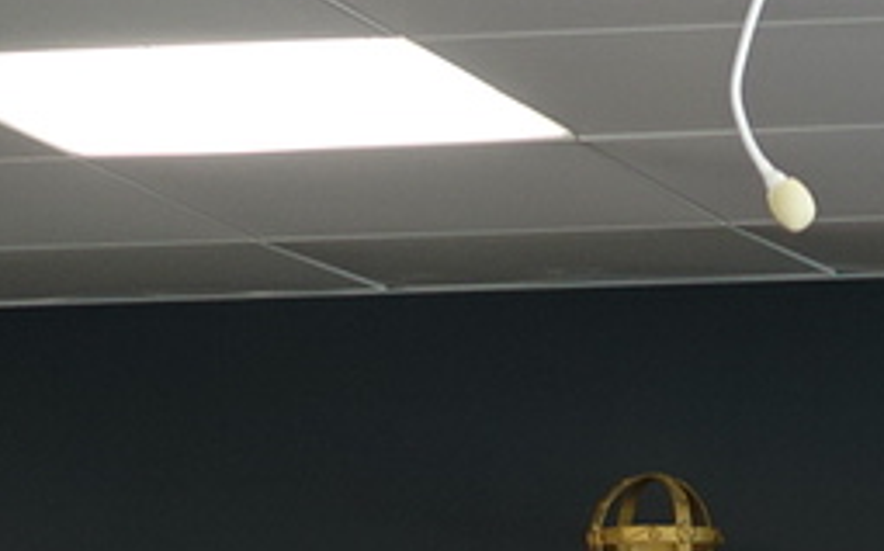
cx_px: 270
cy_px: 1677
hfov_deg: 7.2
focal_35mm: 291
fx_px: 7006
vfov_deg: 4.3
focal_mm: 16.43
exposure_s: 1/50
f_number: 2.8
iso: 160
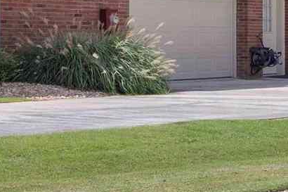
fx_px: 1109
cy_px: 37
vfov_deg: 9.9
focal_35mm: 139
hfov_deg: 10.0
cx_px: 919
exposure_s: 1/200
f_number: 8
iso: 80
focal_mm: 18.5
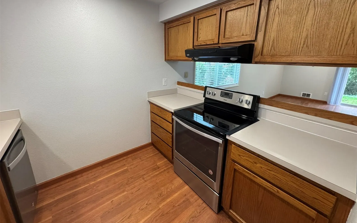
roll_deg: -1.4
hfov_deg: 101.5
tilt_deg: -13.7
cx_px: 180
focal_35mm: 15
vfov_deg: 74.4
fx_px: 146
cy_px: 95
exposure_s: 1/120
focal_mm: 2.22
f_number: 2.2
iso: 320
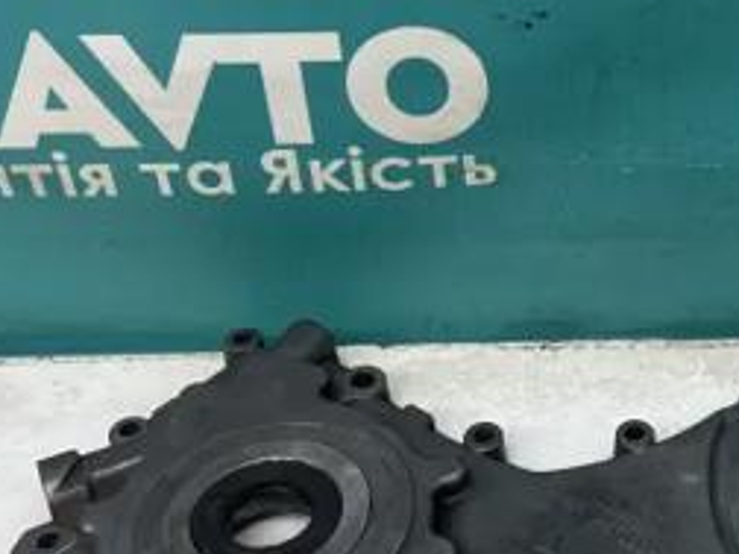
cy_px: 188
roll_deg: -0.8
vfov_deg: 22.2
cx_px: 639
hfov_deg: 28.5
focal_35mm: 66
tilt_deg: -35.2
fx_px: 1409
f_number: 1.6
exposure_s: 1/100
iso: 80
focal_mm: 4.2
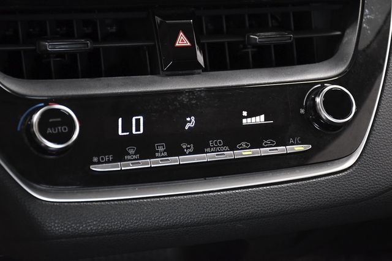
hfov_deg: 22.6
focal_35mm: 90
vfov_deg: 15.2
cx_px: 196
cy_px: 130
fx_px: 980
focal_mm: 60
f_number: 5
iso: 2500
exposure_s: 1/200
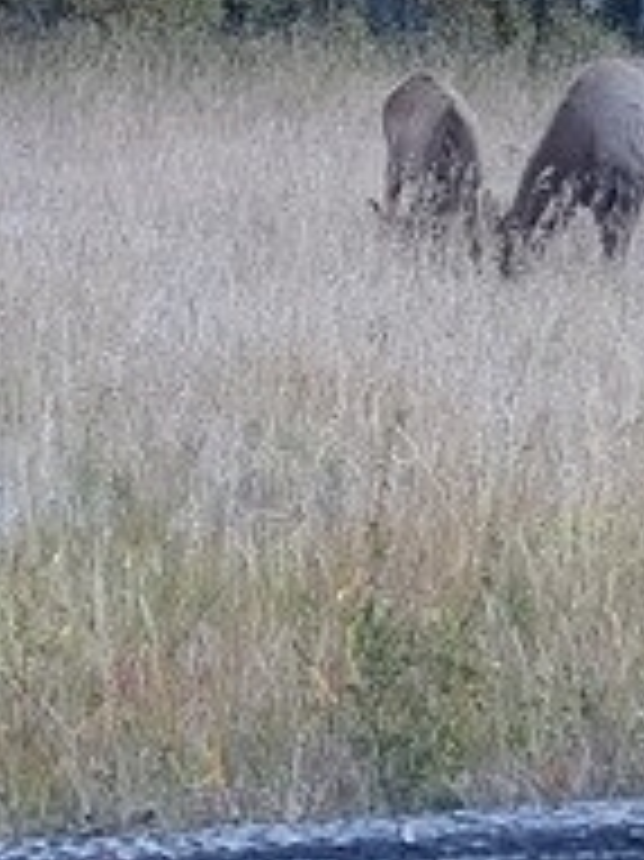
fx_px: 1689
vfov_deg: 25.1
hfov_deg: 20.7
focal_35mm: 68
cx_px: -32
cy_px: -230
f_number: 1.8
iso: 50
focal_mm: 7
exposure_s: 1/120
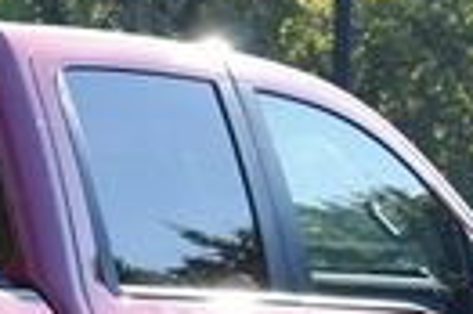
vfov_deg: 4.2
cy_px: 312
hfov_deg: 6.2
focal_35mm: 329
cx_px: -343
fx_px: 4323
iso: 180
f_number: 8
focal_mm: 45
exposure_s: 1/250
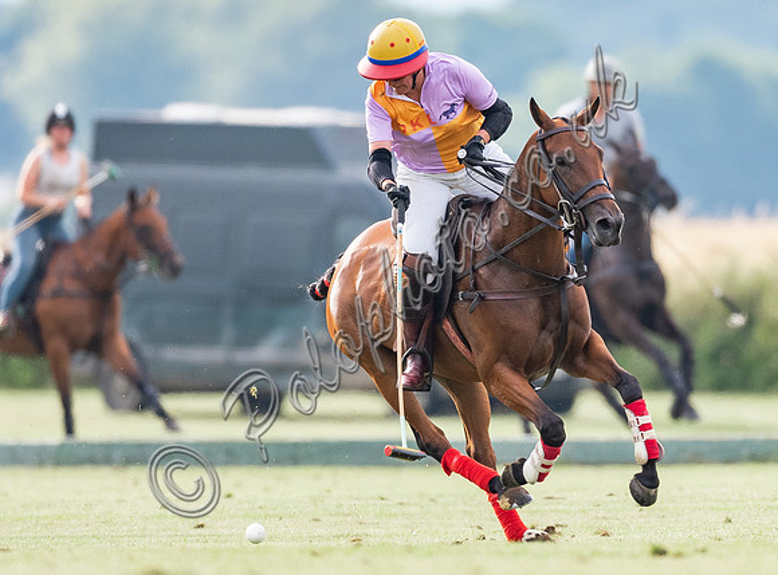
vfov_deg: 1.4
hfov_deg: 1.9
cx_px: 447
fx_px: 24064
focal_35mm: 1076
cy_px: 269
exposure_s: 1/1600
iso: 800
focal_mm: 500
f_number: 4
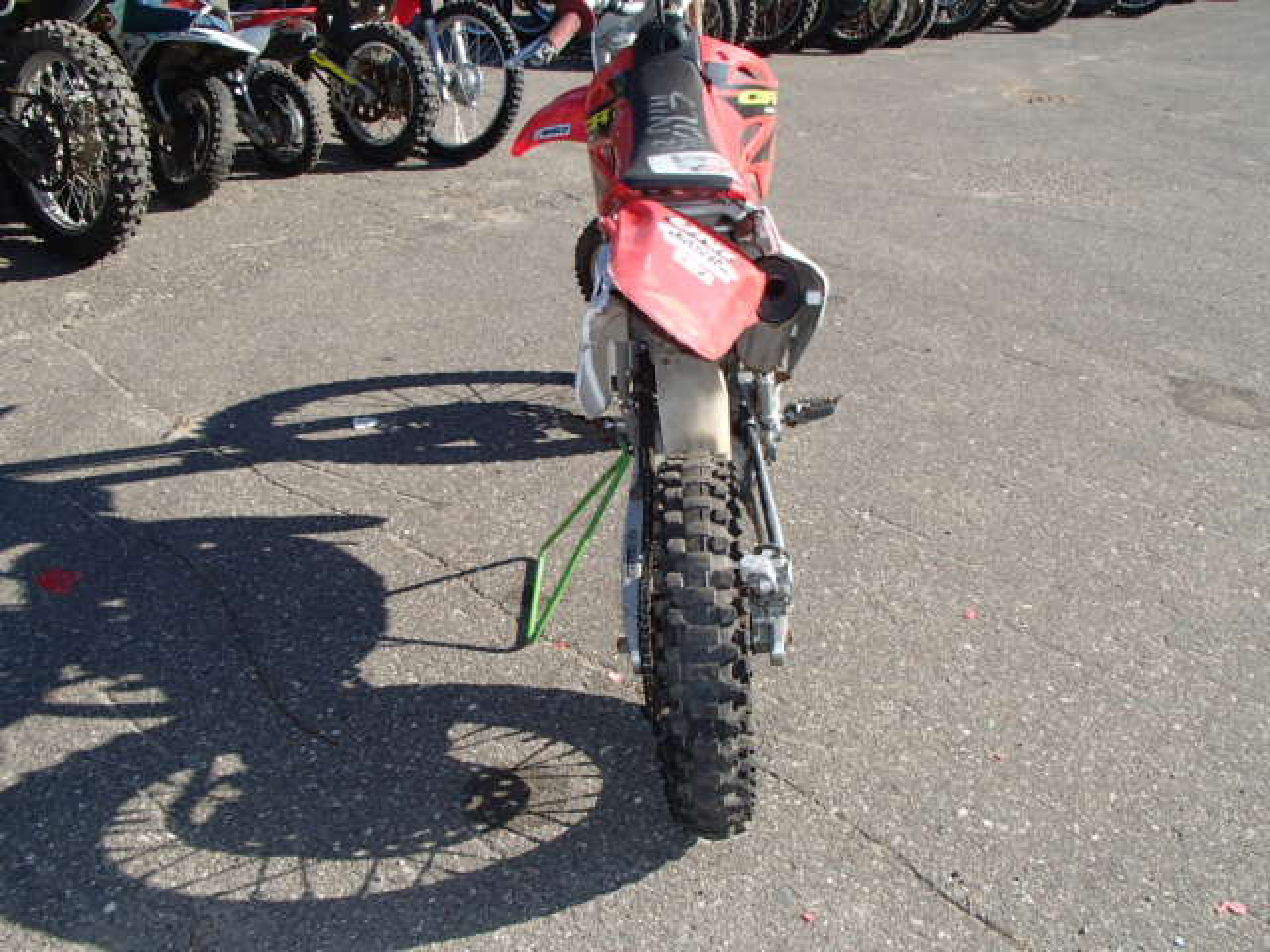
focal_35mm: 32
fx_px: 1174
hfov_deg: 56.8
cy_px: 476
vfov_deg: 44.2
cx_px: 635
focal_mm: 5.72
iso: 100
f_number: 4.2
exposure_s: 1/500
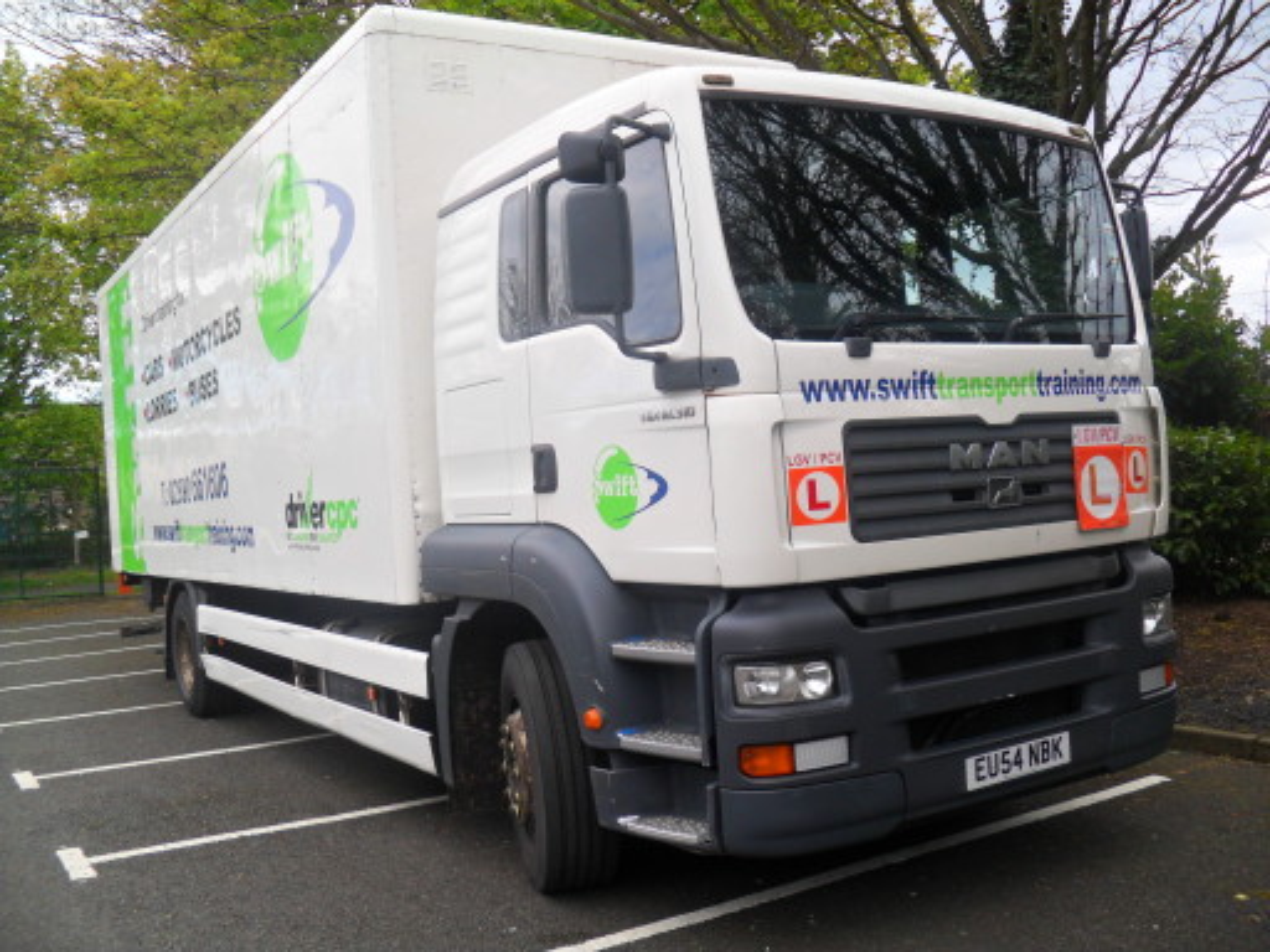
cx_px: 635
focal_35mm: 35
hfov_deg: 52.6
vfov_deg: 40.7
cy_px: 476
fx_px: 1284
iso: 80
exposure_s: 1/350
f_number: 3
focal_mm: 6.3
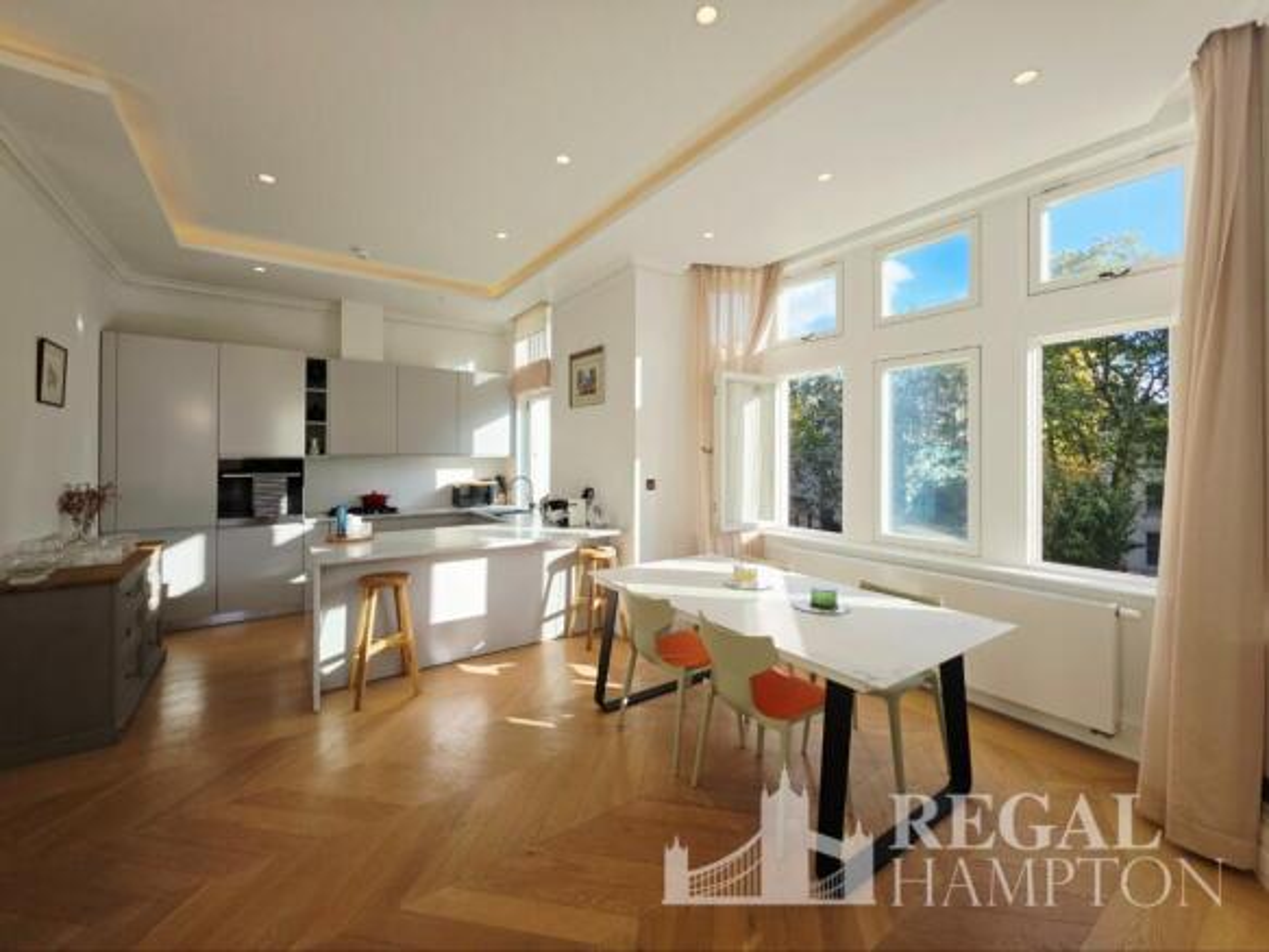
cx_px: 634
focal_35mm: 13
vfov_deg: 89.9
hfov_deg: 106.2
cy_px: 476
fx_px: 476
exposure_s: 1/833
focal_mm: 2.2
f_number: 1.9
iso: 40
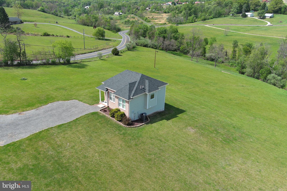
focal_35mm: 29
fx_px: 231
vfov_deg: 45.0
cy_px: 96
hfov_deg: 63.7
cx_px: 144
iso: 100
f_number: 2.8
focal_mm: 10.57
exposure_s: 1/761
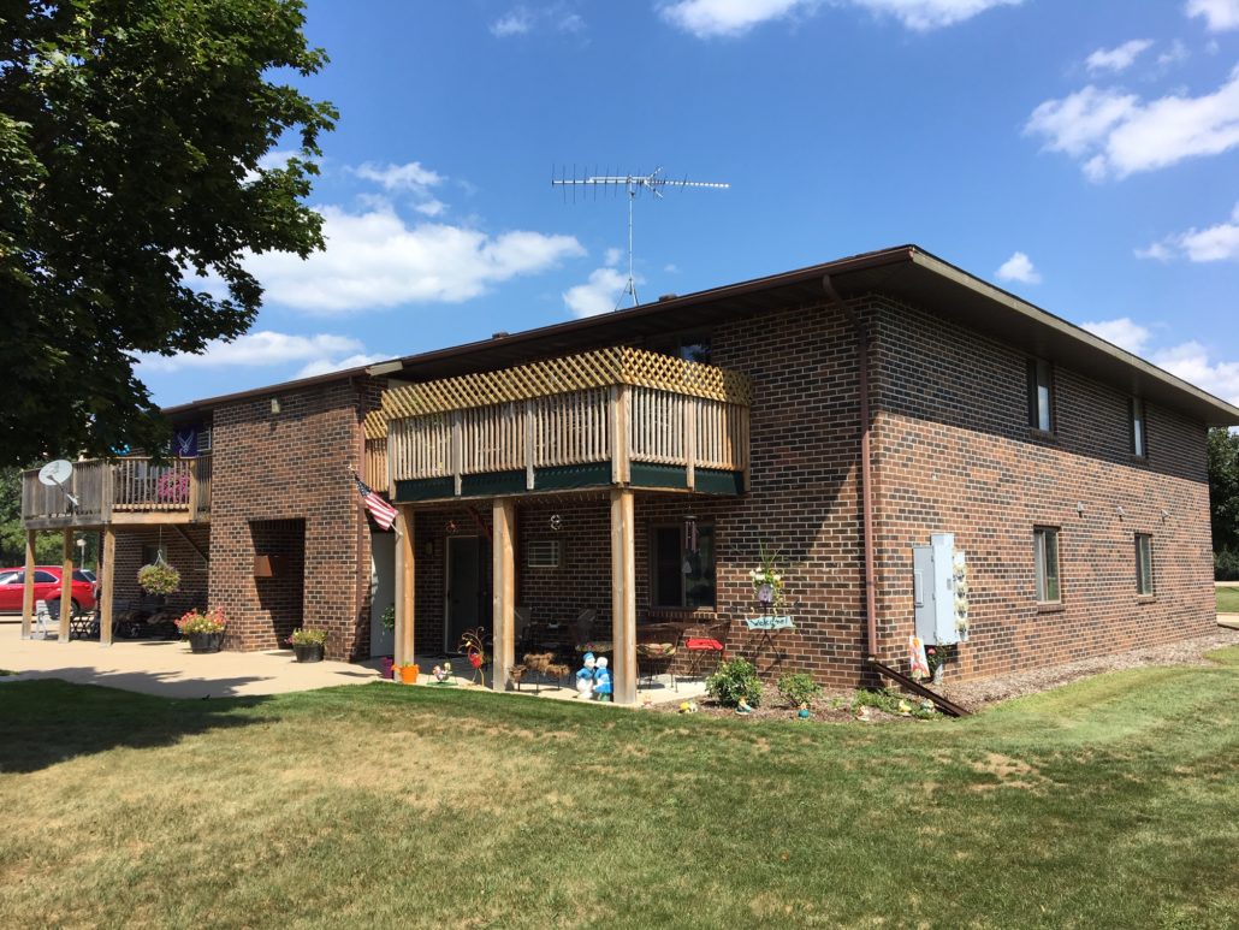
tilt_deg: +6.2
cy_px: 465
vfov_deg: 48.2
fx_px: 1038
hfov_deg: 61.6
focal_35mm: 29
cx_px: 620
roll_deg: +0.6
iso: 25
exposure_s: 1/1261
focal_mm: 4.15
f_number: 2.2
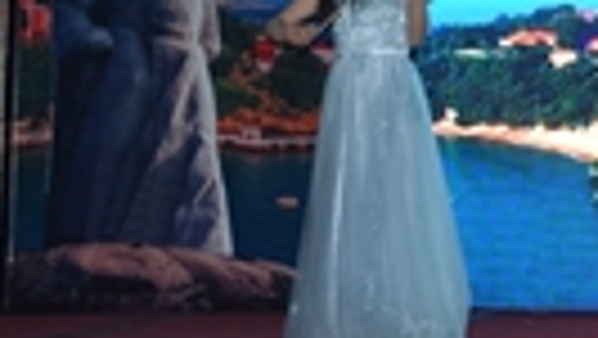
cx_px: 845
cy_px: 47
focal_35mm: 130
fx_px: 2063
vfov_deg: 9.3
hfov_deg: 15.4
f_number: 4
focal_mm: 22
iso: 400
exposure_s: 1/80
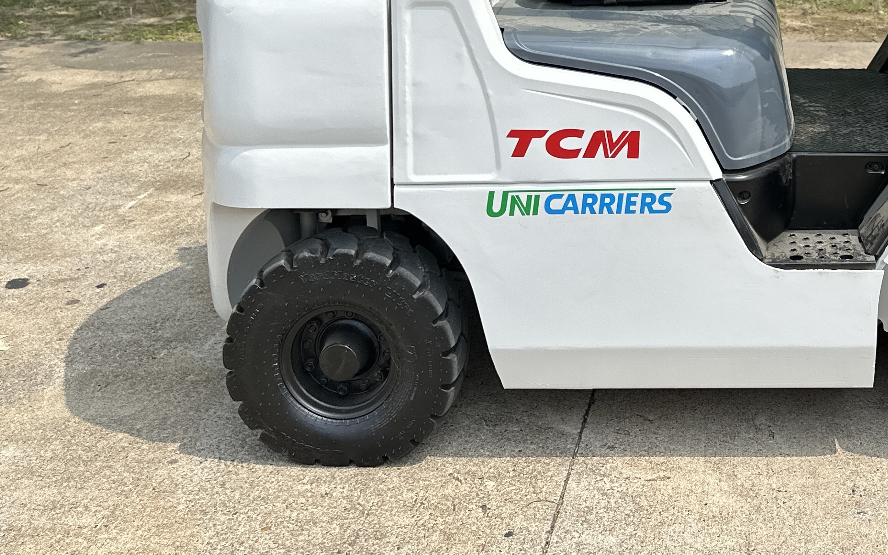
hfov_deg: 36.7
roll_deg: +1.1
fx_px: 1283
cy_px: -132
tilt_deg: -6.6
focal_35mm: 53
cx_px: 726
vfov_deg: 22.3
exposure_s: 1/2732
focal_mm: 6.86
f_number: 1.78
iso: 80
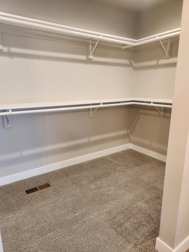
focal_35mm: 23
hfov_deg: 58.9
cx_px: 94
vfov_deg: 73.9
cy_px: 126
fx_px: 167
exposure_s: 1/120
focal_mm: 5.4
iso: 250
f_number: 1.8
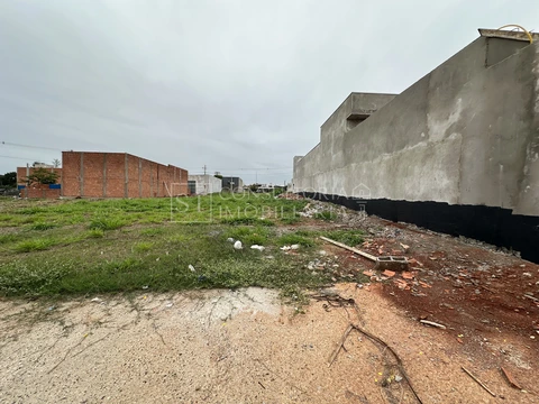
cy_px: 202
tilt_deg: -0.5
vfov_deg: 85.7
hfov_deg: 102.1
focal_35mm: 14
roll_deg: -1.7
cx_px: 270
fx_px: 218
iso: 40
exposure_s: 1/548
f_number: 2.2
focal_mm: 2.22
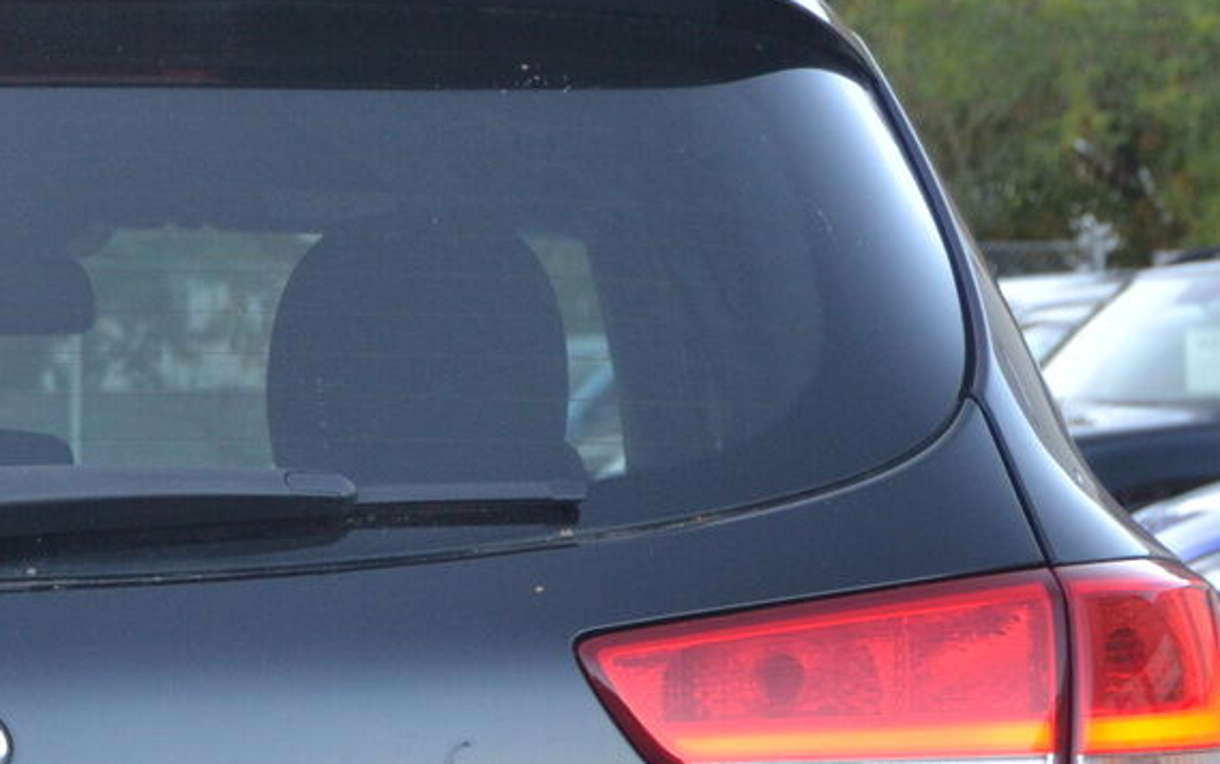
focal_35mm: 196
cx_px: -71
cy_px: 1019
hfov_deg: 10.6
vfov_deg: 6.6
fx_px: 6519
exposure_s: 1/125
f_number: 5.6
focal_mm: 38
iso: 360
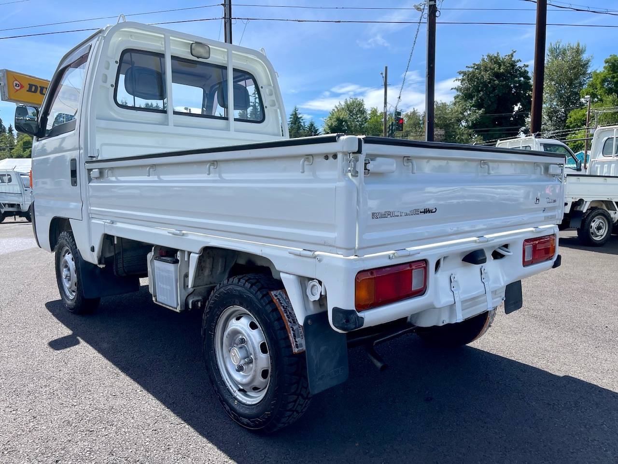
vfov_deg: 54.9
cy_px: 232
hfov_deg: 69.4
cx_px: 309
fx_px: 446
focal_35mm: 25
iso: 32
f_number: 1.6
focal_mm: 5.1
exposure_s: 1/2387
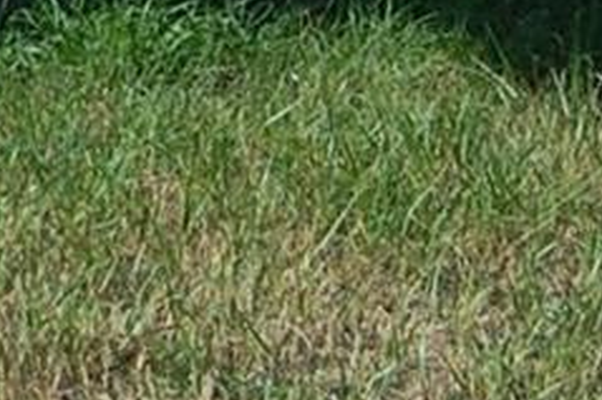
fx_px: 5464
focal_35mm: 327
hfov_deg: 6.1
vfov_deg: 4.1
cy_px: -647
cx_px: -684
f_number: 9
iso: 200
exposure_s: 1/320
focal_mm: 32
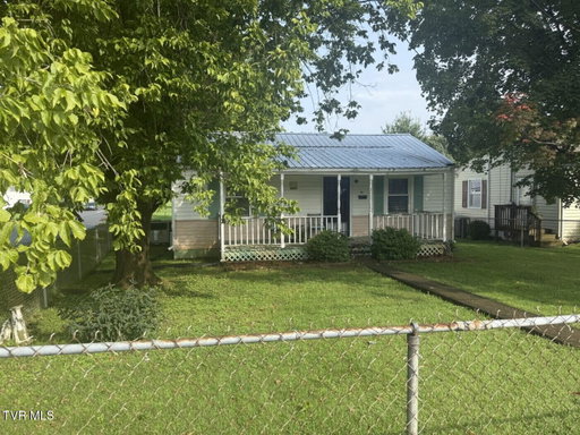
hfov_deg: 71.6
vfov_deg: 56.8
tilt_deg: -3.6
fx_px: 402
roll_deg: +0.3
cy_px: 218
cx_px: 290
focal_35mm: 24
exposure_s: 1/1653
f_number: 1.78
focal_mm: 6.76
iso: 80
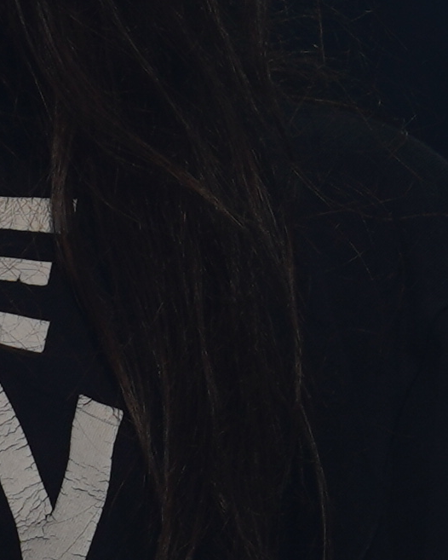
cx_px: -262
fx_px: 14910
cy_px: 374
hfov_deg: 1.7
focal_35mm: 900
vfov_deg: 2.2
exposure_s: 1/1600
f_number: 8
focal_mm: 105
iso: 100
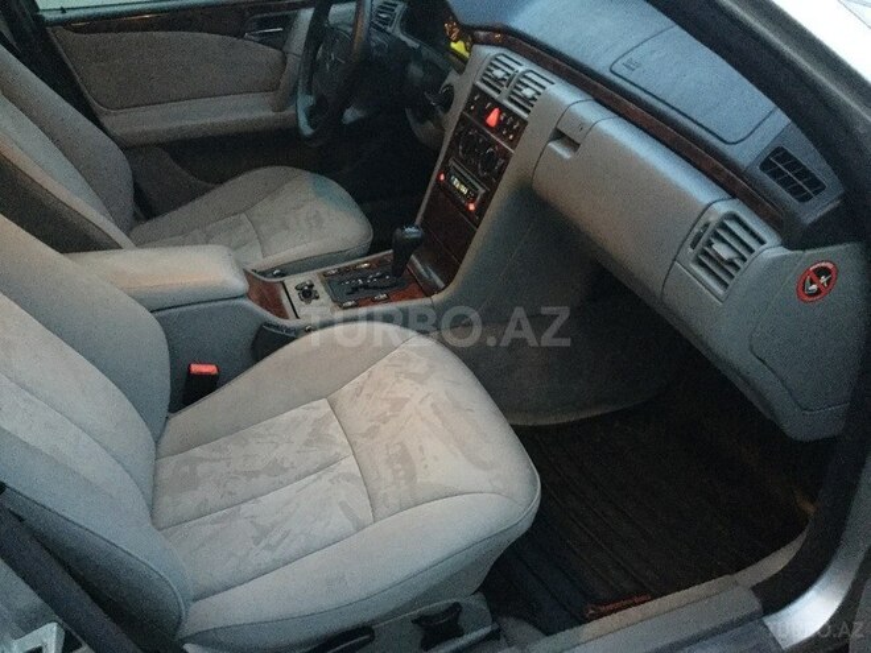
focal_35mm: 31
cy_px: 326
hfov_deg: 58.4
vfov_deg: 45.4
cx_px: 436
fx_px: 780
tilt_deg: -33.4
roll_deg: +1.9
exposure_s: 1/17
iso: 640
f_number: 2.4
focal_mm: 3.3
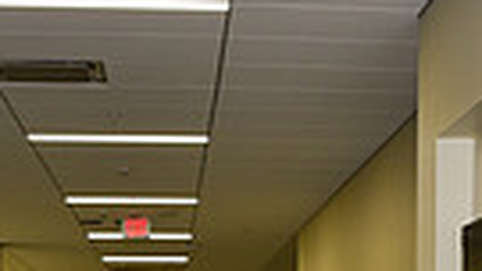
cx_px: 336
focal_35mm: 108
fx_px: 1381
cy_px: 572
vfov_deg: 10.2
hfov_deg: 19.7
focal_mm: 24
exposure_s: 1/60
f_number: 5
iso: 200
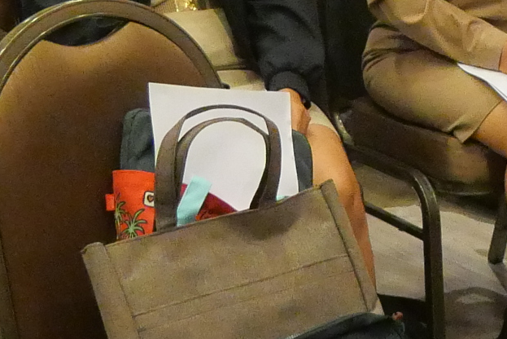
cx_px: 717
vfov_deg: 9.5
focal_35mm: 143
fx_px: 2015
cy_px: 15
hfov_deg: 13.6
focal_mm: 12
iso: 3200
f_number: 3.5
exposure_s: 1/100
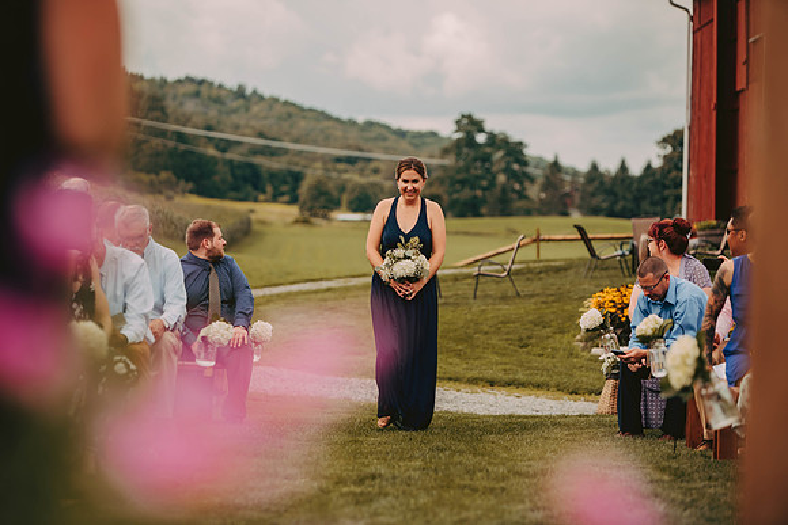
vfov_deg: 11.0
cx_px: 394
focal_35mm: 125
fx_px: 2737
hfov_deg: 16.4
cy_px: 262
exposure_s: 1/1600
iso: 200
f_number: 2.8
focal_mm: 125
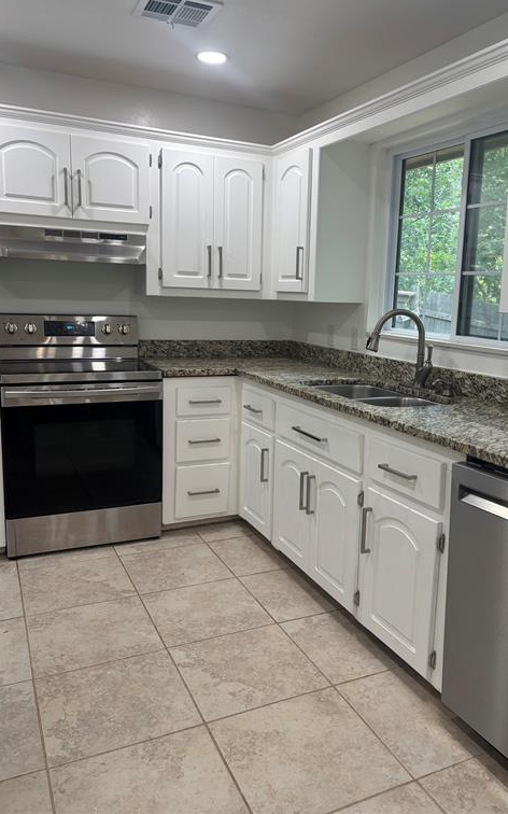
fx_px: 621
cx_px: 296
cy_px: 402
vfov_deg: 66.5
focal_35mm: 28
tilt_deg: -9.5
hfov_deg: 44.4
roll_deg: -2.2
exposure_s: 1/120
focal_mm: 5.96
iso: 125
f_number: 1.6
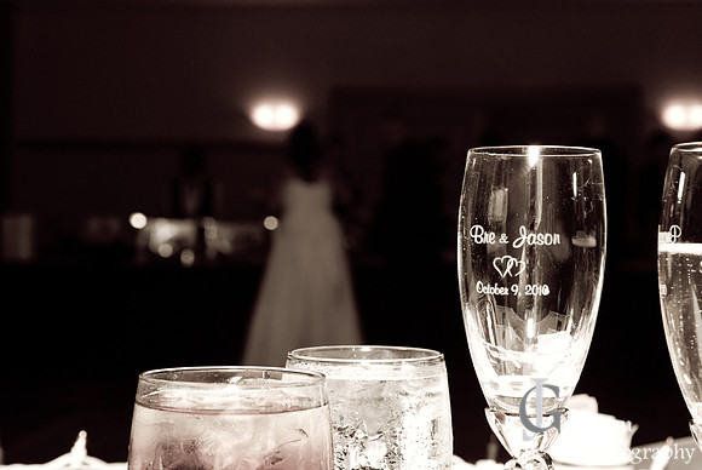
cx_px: 351
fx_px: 1464
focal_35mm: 75
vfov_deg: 18.2
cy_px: 235
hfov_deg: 27.0
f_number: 8
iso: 320
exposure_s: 1/60
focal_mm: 50
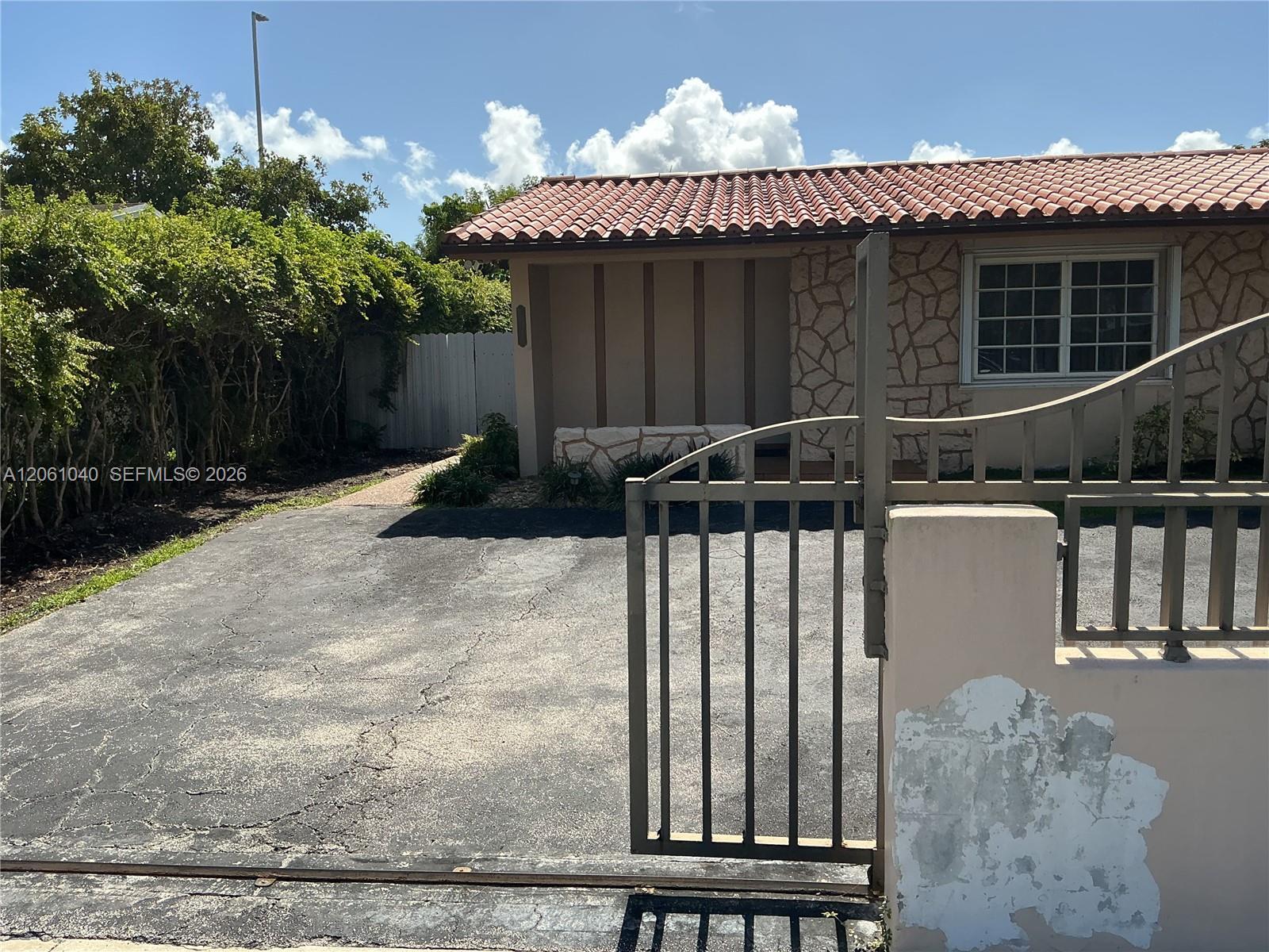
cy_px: 476
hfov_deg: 61.7
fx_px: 1063
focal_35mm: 29
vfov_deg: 48.2
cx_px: 634
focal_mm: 3
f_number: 1.8
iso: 25
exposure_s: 1/1912
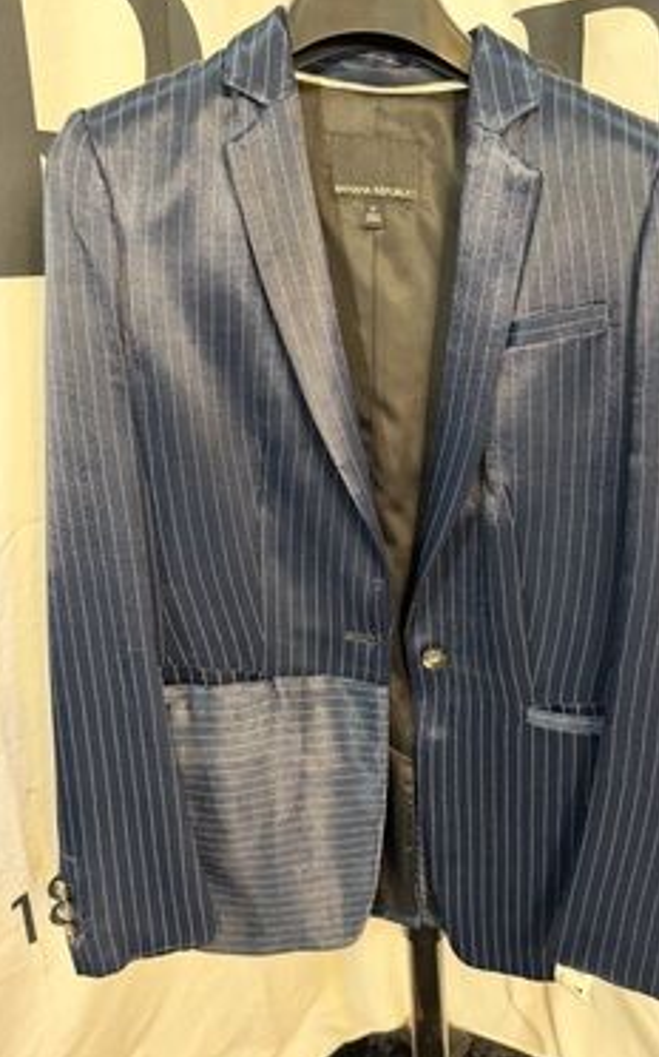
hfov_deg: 47.3
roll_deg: +1.7
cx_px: 385
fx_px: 748
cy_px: 526
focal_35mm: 26
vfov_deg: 70.4
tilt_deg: -17.6
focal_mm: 6.76
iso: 800
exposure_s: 1/40
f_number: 1.78
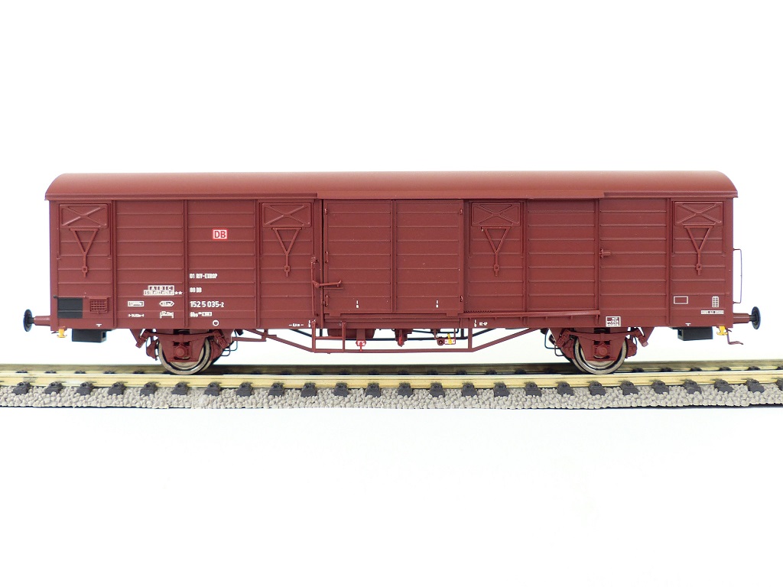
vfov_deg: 40.7
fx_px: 792
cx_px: 392
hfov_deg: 52.6
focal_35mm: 35
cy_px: 294
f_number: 2.8
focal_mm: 6.2
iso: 100
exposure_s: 1/60
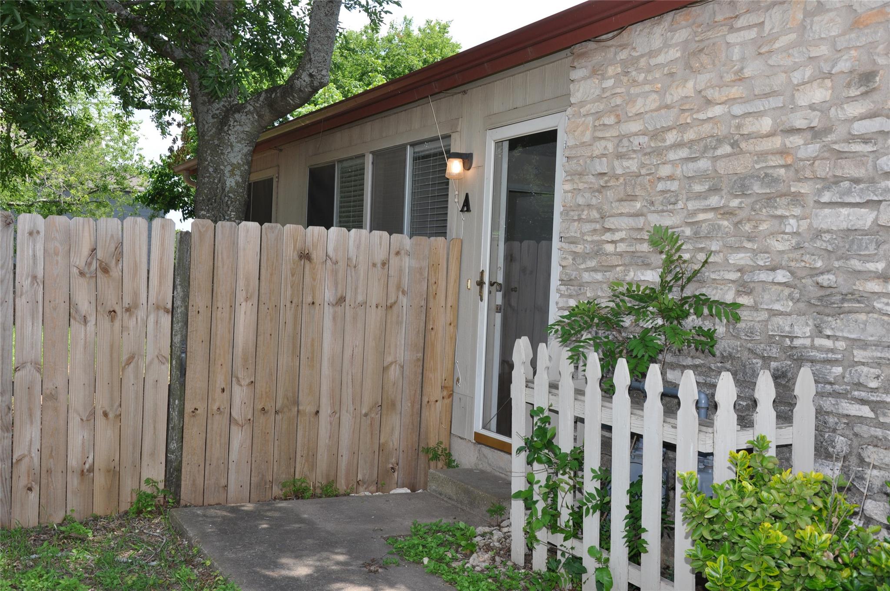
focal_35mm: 38
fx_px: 926
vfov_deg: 35.4
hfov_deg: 51.3
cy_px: 296
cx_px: 445
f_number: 9
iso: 200
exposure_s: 1/200
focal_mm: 25
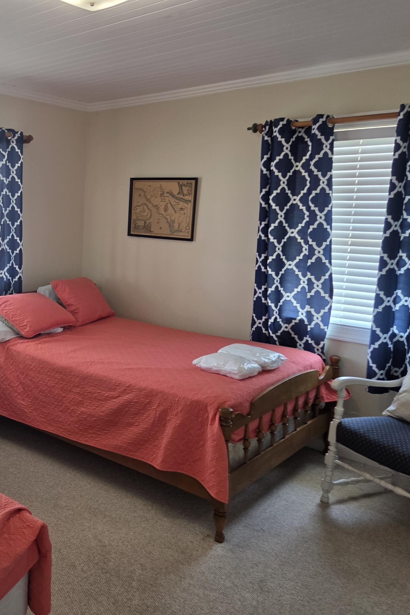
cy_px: 308
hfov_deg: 38.9
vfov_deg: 58.7
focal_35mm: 32
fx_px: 547
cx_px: 61
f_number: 1.8
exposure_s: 1/120
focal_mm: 5.4
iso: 160
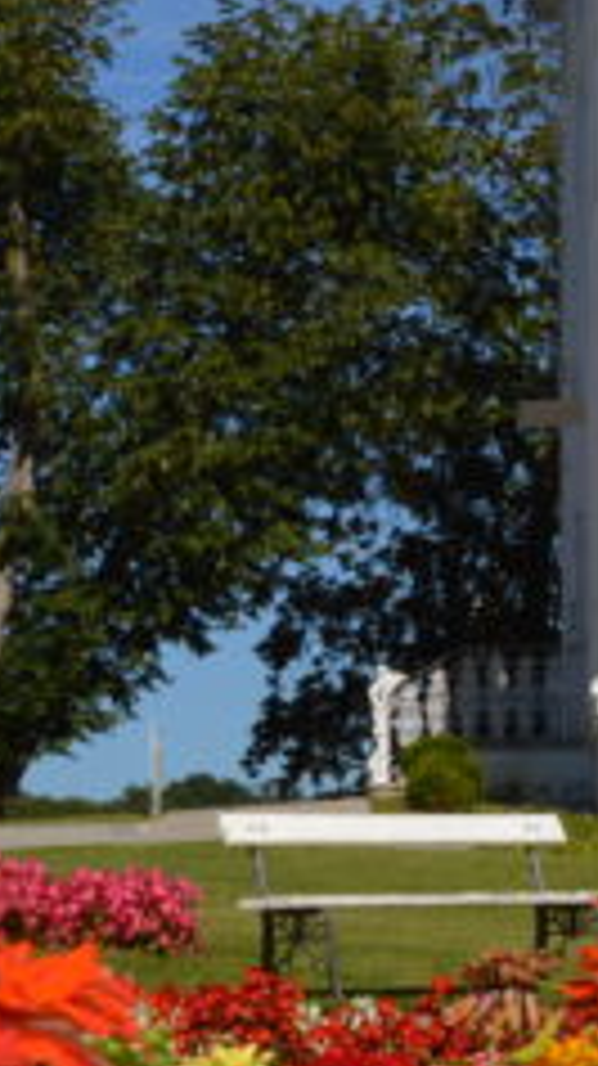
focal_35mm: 163
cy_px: 295
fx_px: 4603
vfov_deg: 13.2
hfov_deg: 7.1
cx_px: 1295
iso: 100
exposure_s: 1/200
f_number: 13
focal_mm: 24
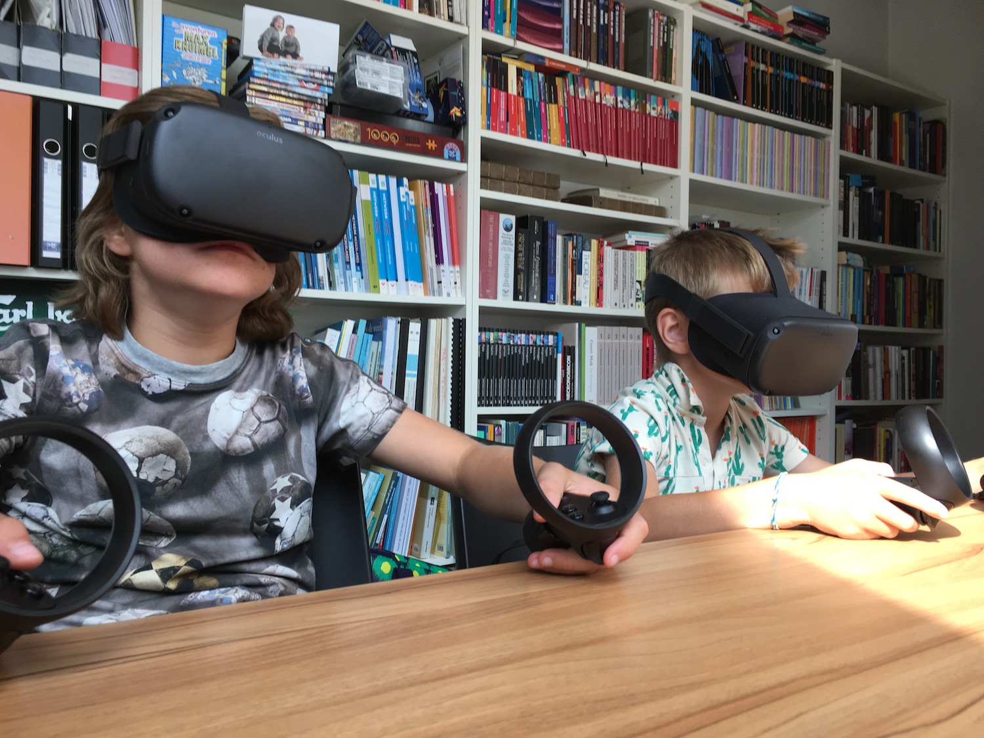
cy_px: 369
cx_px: 492
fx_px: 824
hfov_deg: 61.7
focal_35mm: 29
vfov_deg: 48.2
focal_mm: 4.15
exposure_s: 1/50
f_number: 2.2
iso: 32
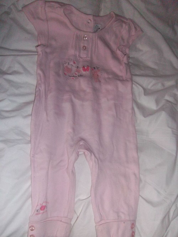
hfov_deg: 49.8
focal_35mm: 28
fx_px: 192
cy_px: 118
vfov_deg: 63.4
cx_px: 89
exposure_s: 1/64
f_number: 3.5
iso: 160
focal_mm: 5.1
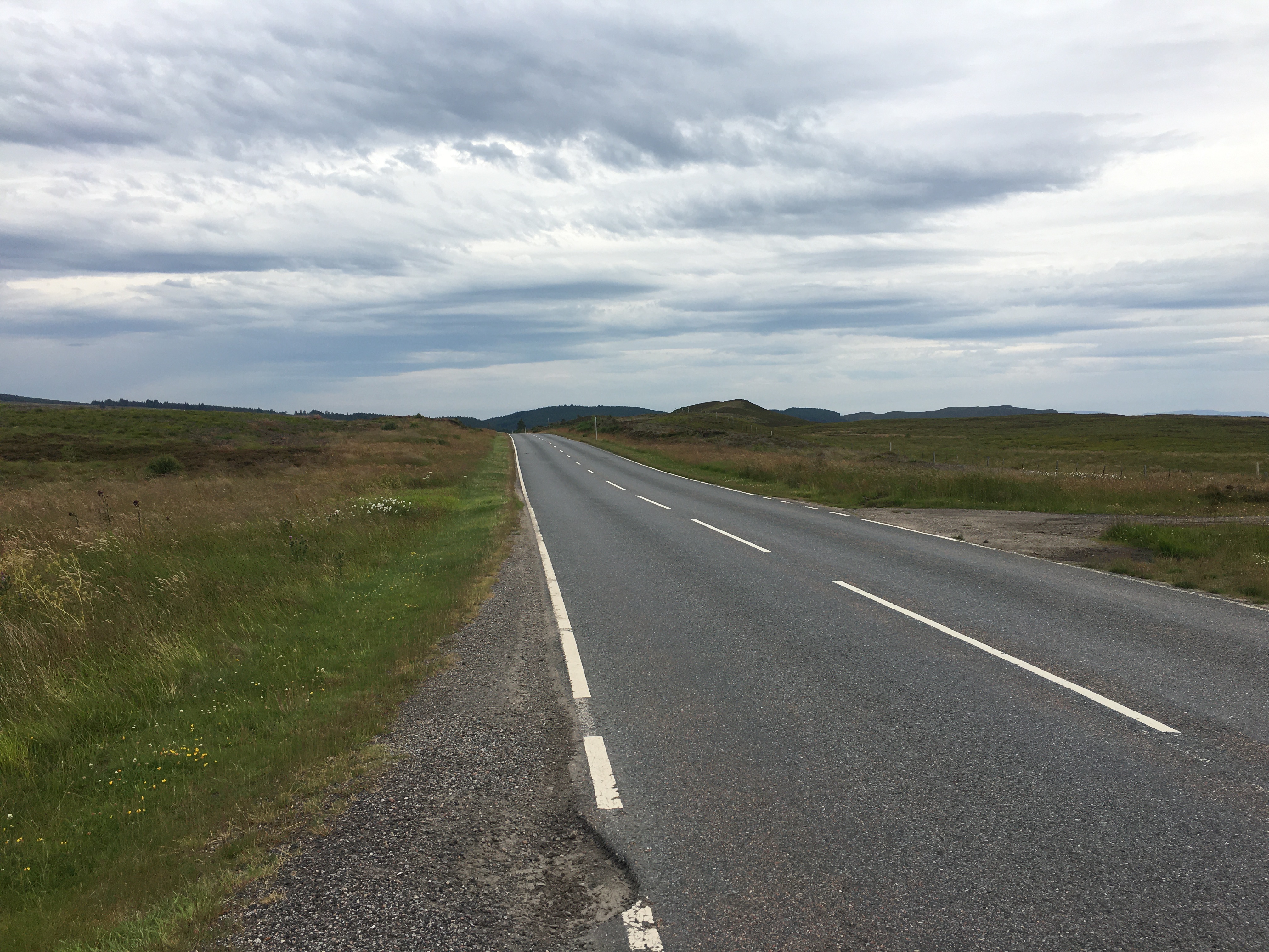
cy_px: 476
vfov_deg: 48.2
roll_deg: +0.9
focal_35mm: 29
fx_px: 1063
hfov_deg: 61.7
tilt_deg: -1.9
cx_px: 634
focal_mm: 4.15
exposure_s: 1/1538
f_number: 2.2
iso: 25
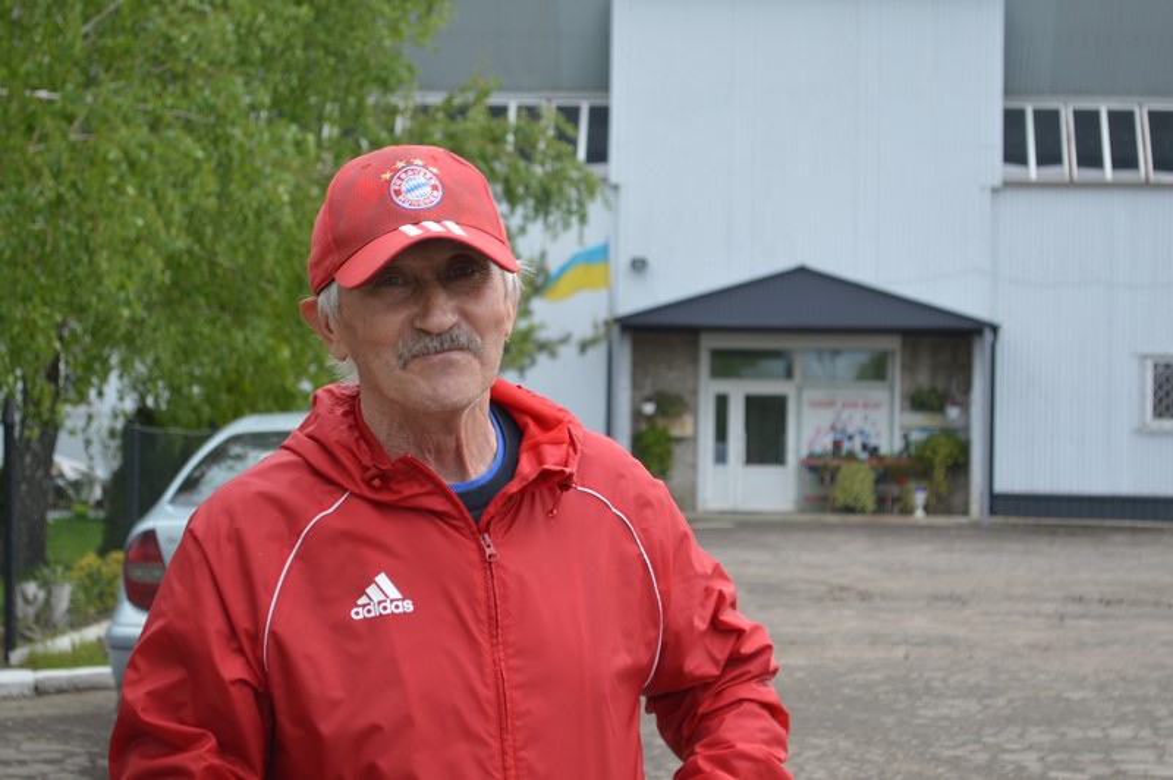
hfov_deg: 24.6
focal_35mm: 82
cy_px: 390
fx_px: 2686
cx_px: 586
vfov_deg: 16.5
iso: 110
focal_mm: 55
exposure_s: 1/125
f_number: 5.6
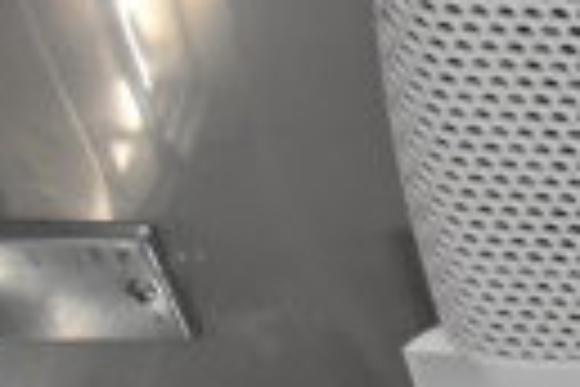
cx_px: 1196
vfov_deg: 8.8
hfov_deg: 11.7
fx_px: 2513
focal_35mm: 156
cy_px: 205
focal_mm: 22
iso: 2200
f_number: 3.8
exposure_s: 1/40
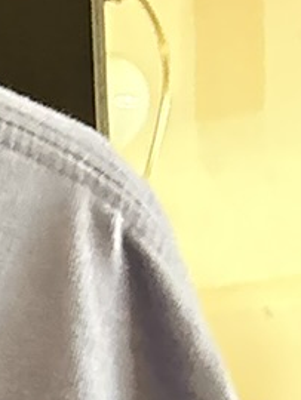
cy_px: 1293
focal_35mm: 197
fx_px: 2280
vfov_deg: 8.2
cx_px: -657
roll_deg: +5.1
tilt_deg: -7.0
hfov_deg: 6.7
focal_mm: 5.96
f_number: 1.6
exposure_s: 1/60
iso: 400
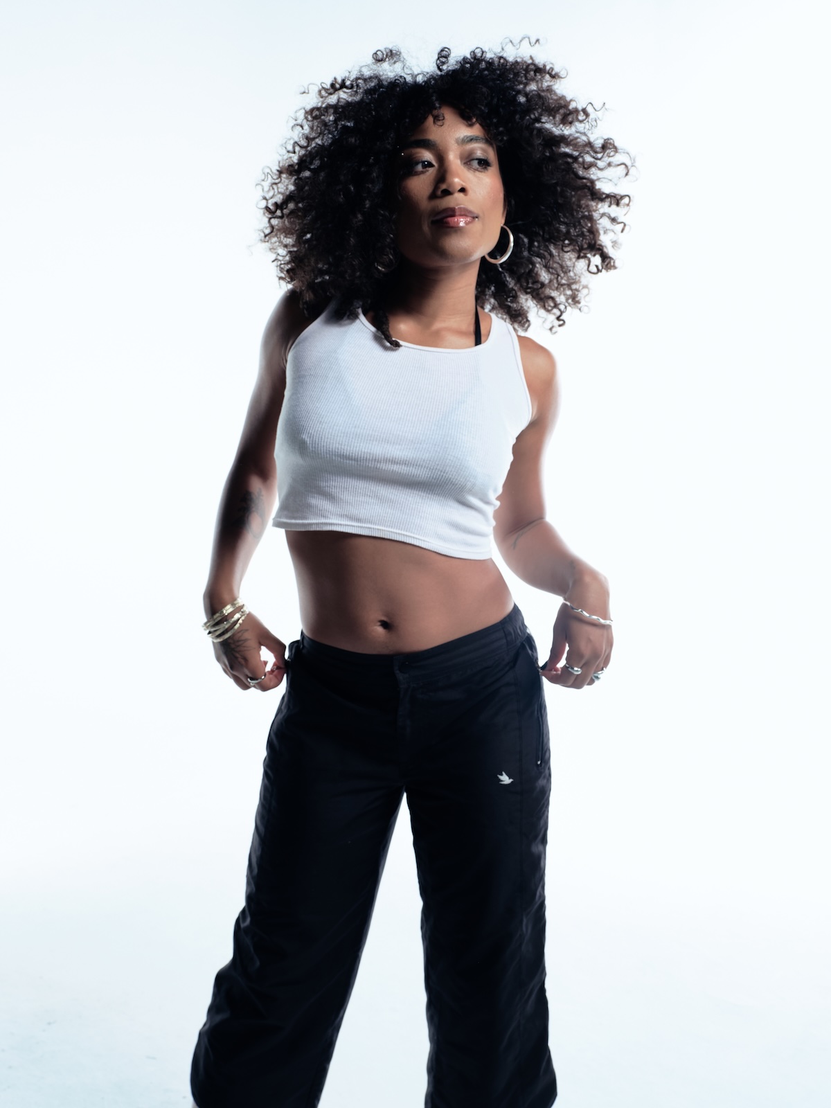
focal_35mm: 36
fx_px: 1152
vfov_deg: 51.4
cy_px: 554
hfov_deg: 39.7
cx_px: 416
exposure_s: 1/80
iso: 1000
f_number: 8
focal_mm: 45
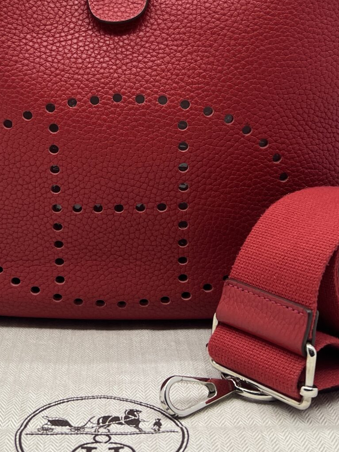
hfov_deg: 22.5
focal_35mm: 65
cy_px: 103
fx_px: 849
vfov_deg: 29.3
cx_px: 113
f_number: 1.5
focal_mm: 5.7
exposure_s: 1/153
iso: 40
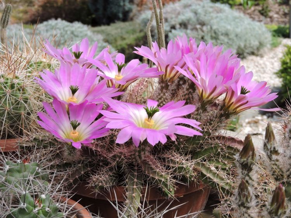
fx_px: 714
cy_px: 109
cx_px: 146
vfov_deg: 17.4
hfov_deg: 23.0
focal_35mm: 85
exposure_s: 1/320
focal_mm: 15.2
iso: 100
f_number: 4.5
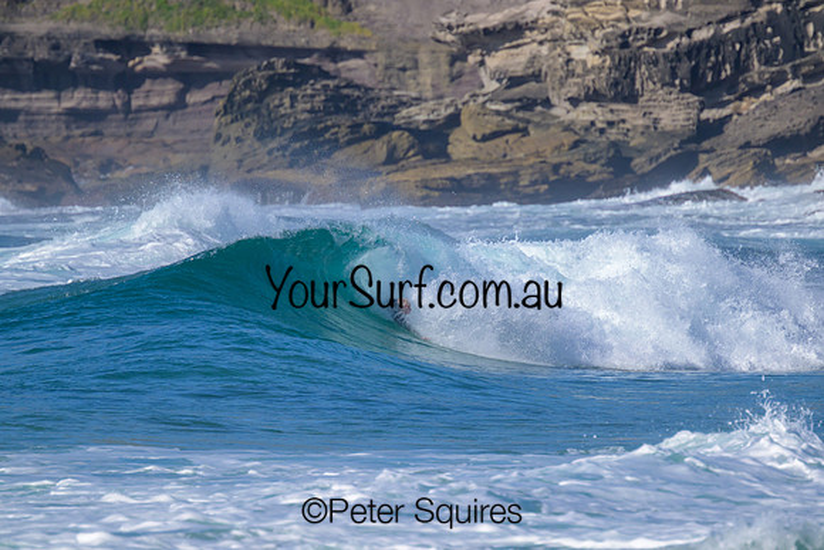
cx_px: 412
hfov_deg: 2.6
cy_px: 275
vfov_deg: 1.7
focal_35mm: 800
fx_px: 18315
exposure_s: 1/2000
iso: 800
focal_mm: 800
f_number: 11
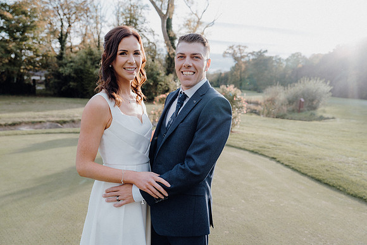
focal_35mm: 29
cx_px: 184
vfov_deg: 45.0
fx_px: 296
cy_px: 122
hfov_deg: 63.6
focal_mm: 29
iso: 125
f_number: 3.5
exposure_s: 1/250
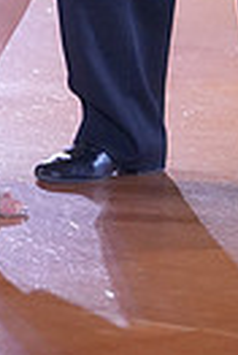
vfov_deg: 3.3
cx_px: 99
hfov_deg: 2.2
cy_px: -404
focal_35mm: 627
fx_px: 6185
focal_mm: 142
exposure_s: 1/500
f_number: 3.5
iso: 4000
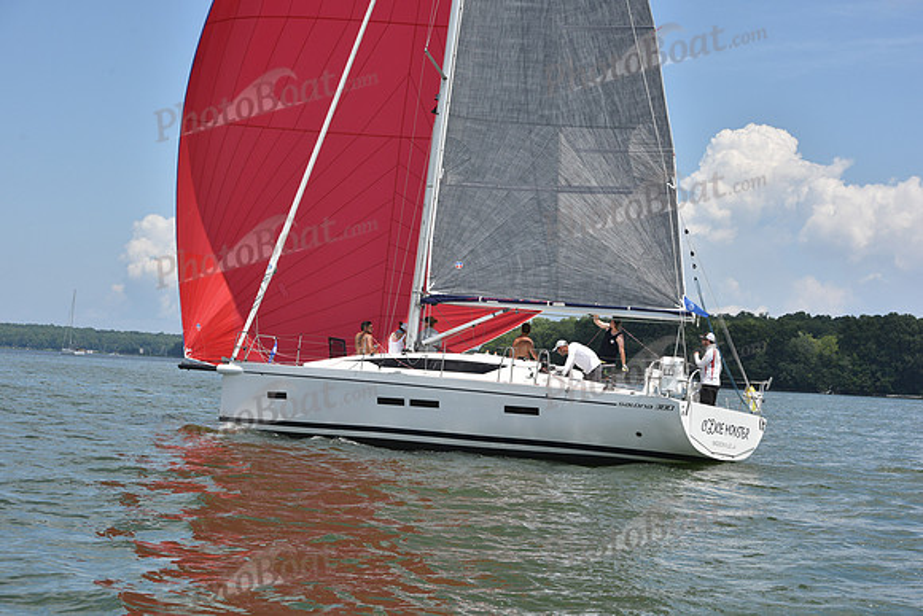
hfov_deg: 28.8
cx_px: 462
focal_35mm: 70
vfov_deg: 19.5
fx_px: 1795
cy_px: 308
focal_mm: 70
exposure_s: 1/1000
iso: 320
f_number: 10
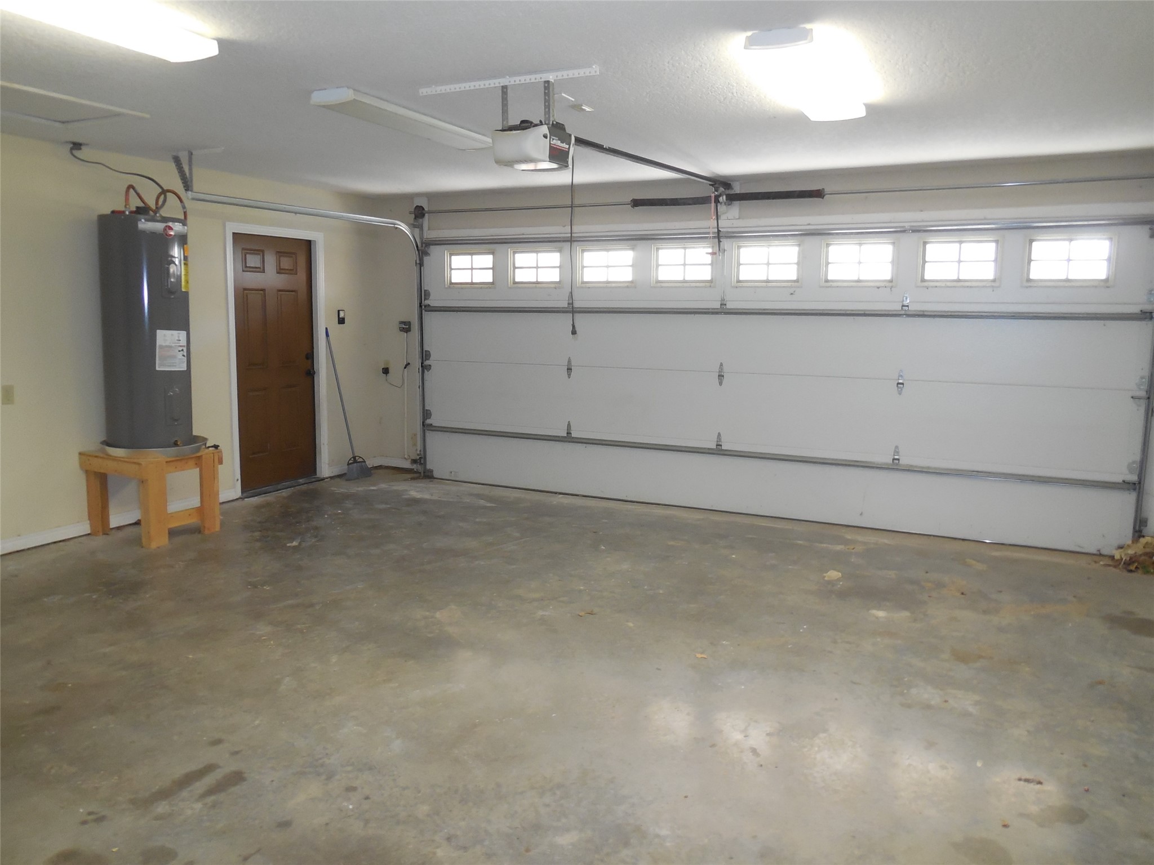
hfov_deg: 69.4
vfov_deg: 54.9
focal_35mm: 25
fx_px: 833
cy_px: 432
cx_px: 577
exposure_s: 1/25
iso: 280
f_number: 3.1
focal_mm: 4.5
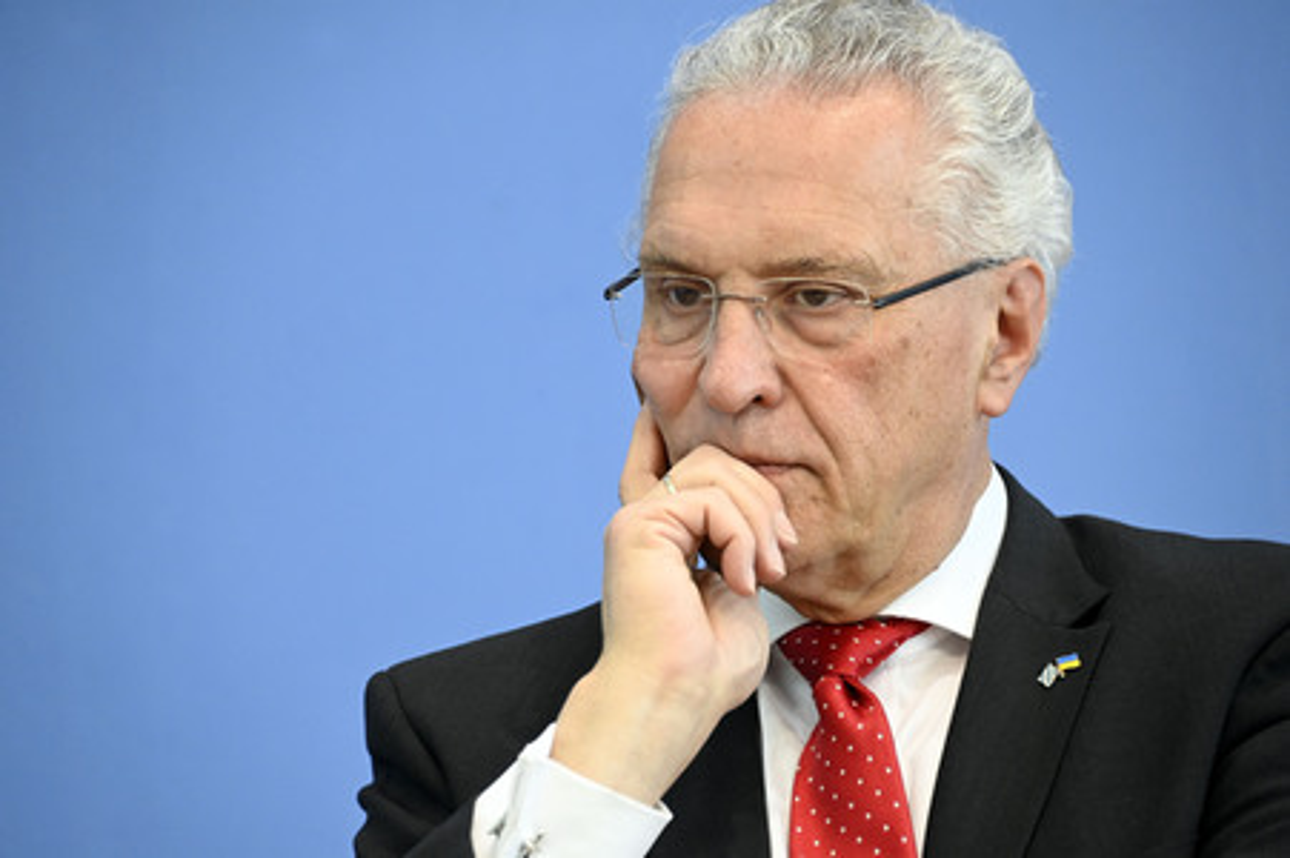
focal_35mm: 250
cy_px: 429
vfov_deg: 5.5
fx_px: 8952
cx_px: 645
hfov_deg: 8.2
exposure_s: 1/500
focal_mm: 250
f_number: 5.6
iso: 5000
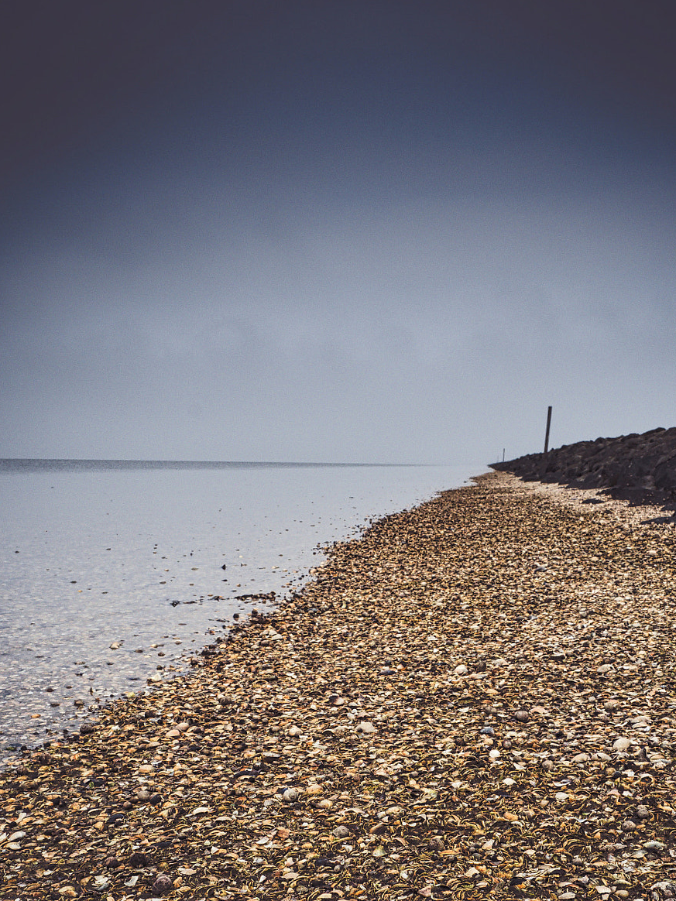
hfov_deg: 42.8
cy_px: 615
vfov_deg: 54.0
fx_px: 859
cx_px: 388
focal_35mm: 33
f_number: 11
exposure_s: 1/250
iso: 200
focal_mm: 12
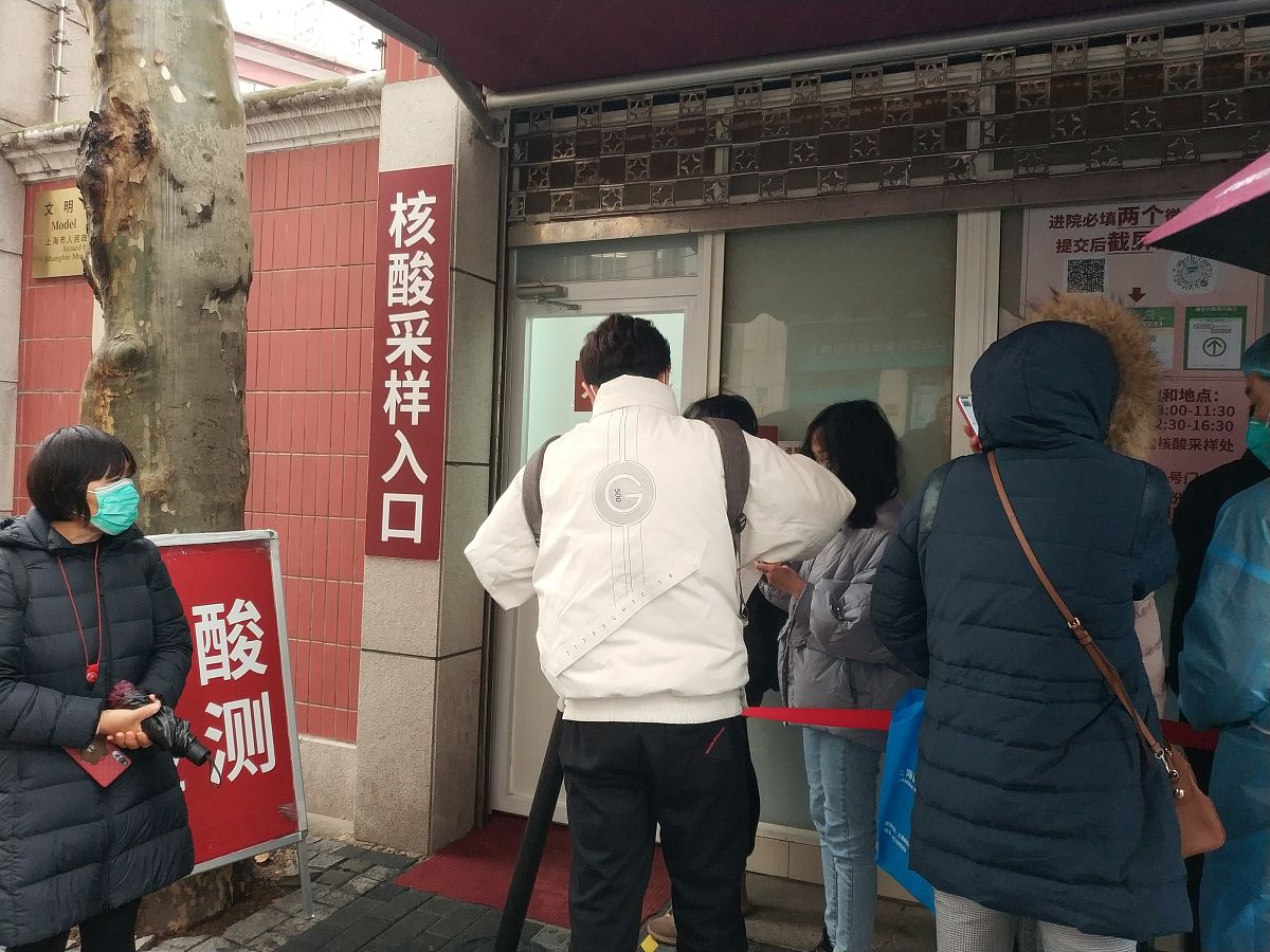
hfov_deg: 56.8
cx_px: 635
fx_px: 1174
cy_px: 476
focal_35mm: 32
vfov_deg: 44.2
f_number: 2
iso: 406
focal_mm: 4.5
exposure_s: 1/25
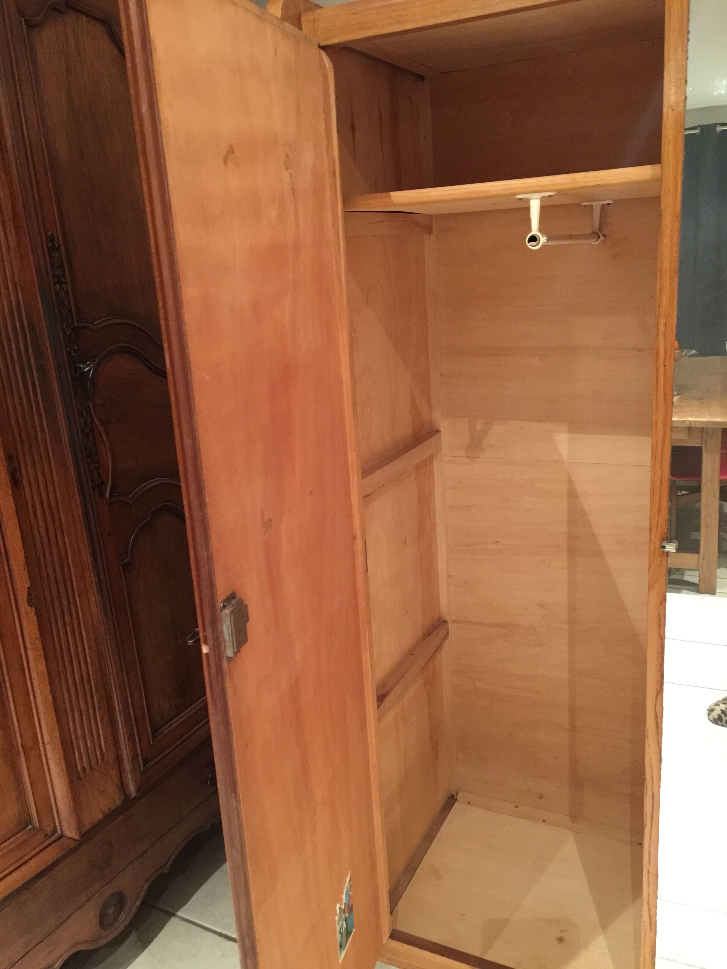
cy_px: 484
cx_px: 364
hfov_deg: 48.2
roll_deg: +4.1
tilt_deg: -14.3
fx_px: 812
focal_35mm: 29
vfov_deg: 61.7
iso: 200
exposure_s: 1/8
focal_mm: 4.15
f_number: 2.2
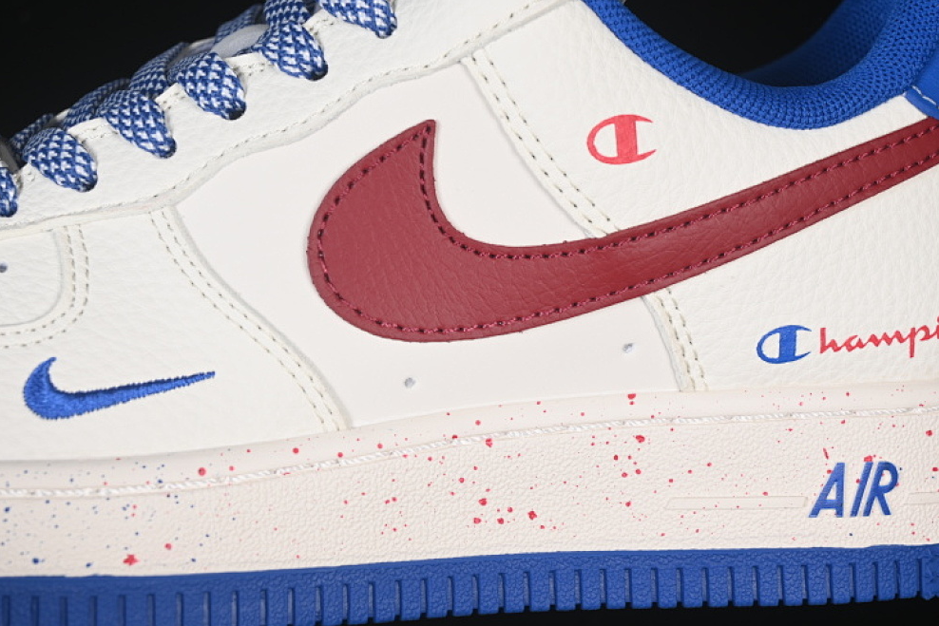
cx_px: 464
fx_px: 2139
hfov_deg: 24.8
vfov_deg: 16.7
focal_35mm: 82
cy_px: 308
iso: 160
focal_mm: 50
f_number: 7.1
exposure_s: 1/100
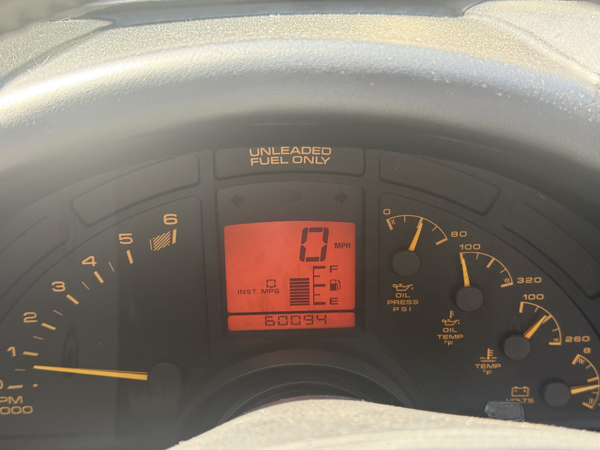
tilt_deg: -20.8
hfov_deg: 38.2
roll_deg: +1.2
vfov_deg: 29.1
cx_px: 309
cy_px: 229
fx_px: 867
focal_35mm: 50
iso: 200
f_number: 1.78
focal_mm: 6.76
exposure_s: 1/107
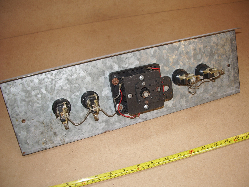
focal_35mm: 35
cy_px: 94
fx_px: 252
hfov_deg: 52.6
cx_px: 124
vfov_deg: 40.7
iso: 50
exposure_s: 1/40
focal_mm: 5.8
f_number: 2.6
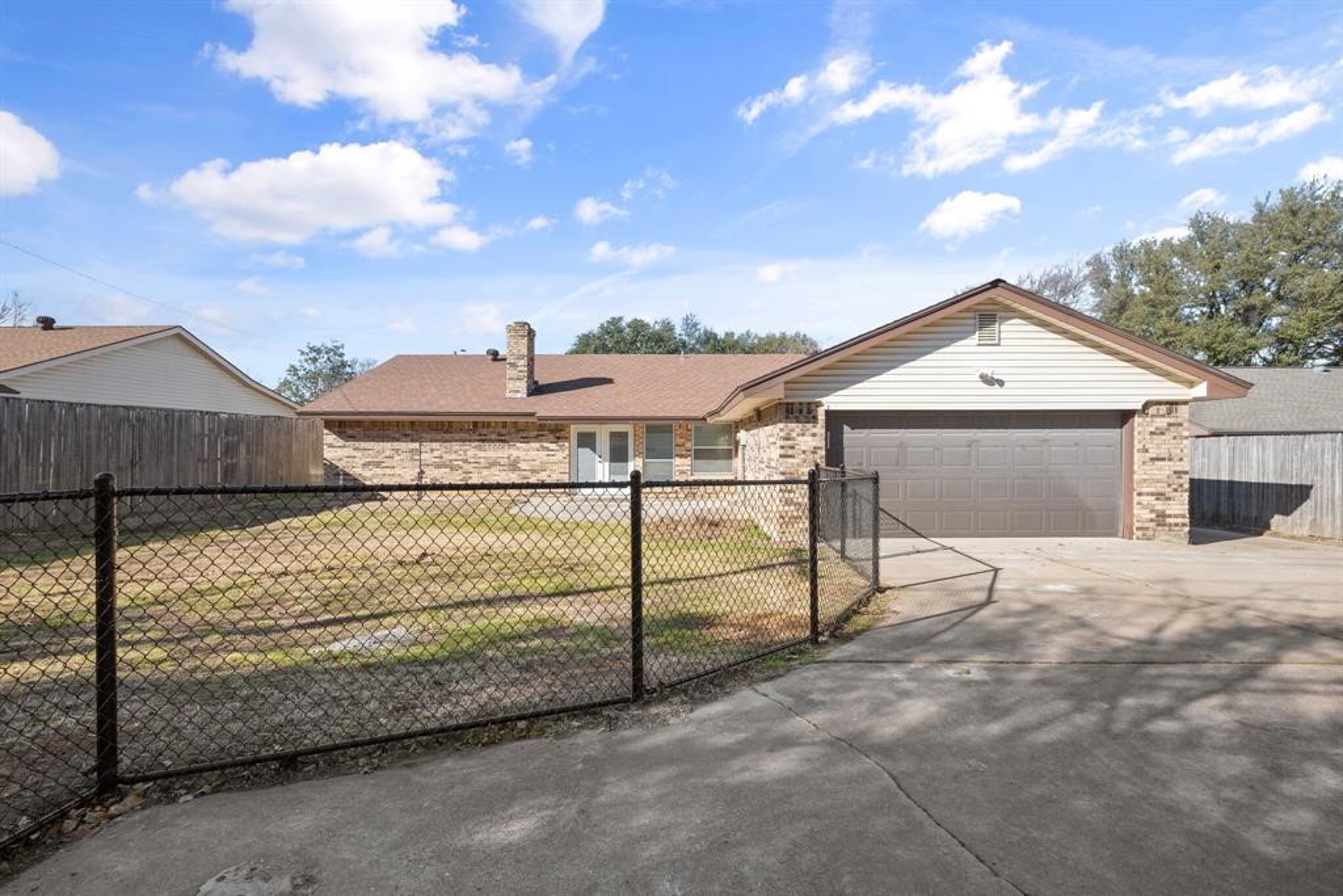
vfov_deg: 73.8
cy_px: 448
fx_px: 597
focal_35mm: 16
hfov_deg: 96.7
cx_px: 672
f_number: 8
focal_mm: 16
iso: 400
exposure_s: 1/250
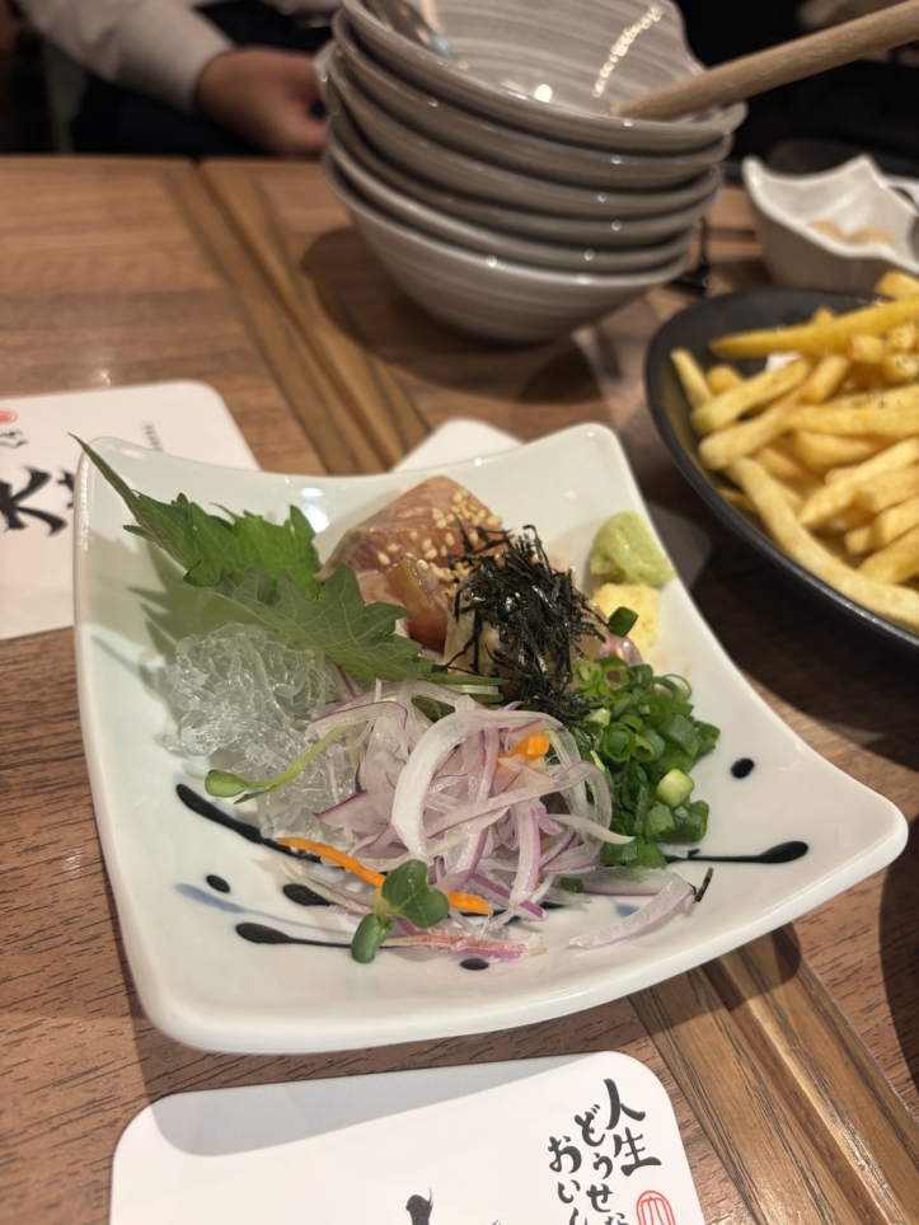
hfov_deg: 53.1
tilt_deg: -42.8
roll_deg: -16.1
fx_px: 920
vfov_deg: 67.3
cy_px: 612
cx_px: 460
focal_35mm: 26
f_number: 1.6
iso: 80
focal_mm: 5.96
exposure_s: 1/50
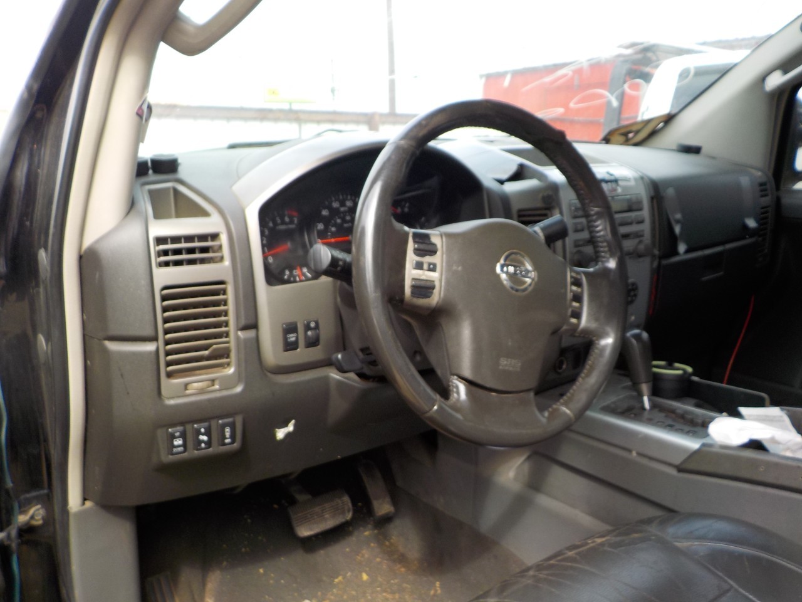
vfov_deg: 46.8
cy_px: 301
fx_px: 695
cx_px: 401
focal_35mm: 30
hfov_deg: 60.0
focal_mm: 4.1
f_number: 3.3
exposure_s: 1/125
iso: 125
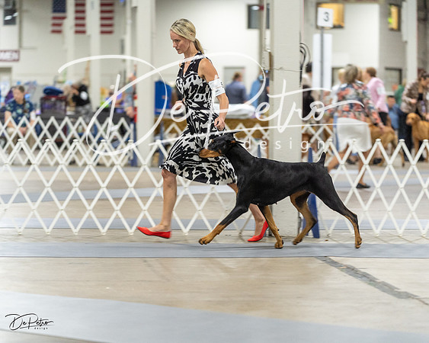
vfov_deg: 11.0
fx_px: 1787
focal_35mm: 141
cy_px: 172
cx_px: 214
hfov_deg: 13.7
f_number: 2.8
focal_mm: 125
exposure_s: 1/200
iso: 3200
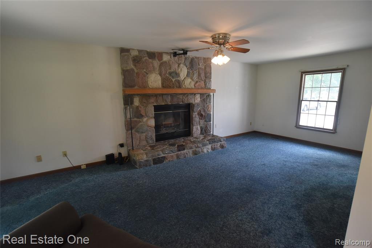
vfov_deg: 72.0
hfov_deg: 95.0
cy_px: 124
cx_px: 186
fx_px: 170
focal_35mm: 16
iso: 800
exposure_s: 1/125
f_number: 4.5
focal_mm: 11
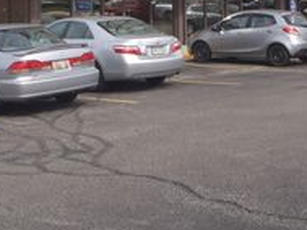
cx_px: 201
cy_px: -53
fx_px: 657
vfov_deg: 18.8
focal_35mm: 74
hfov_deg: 26.2
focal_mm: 5
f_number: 4.5
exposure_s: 1/500
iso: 80
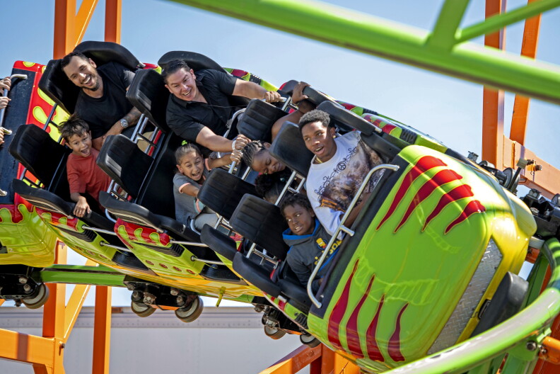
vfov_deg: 6.5
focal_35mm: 210
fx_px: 3266
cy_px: 187
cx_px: 280
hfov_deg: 9.8
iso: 320
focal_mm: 140
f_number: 3.5
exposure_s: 1/1000
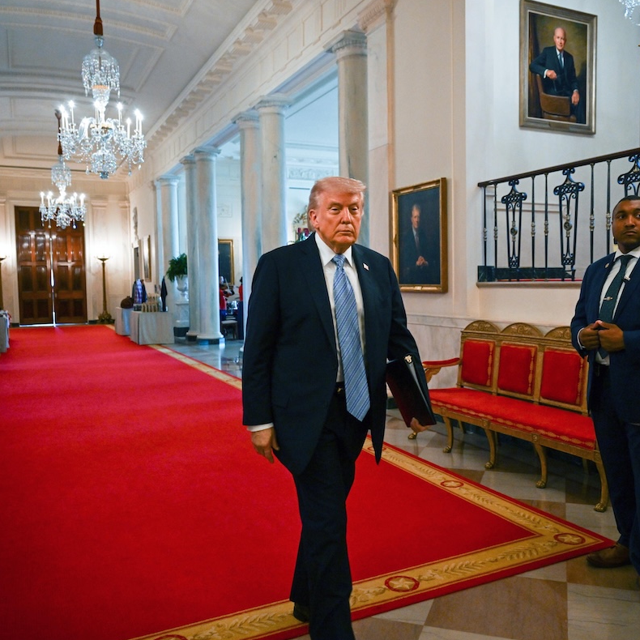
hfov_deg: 52.5
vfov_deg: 52.5
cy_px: 318
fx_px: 648
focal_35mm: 31
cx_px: 343
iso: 2000
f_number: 3.5
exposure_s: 1/200
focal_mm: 24
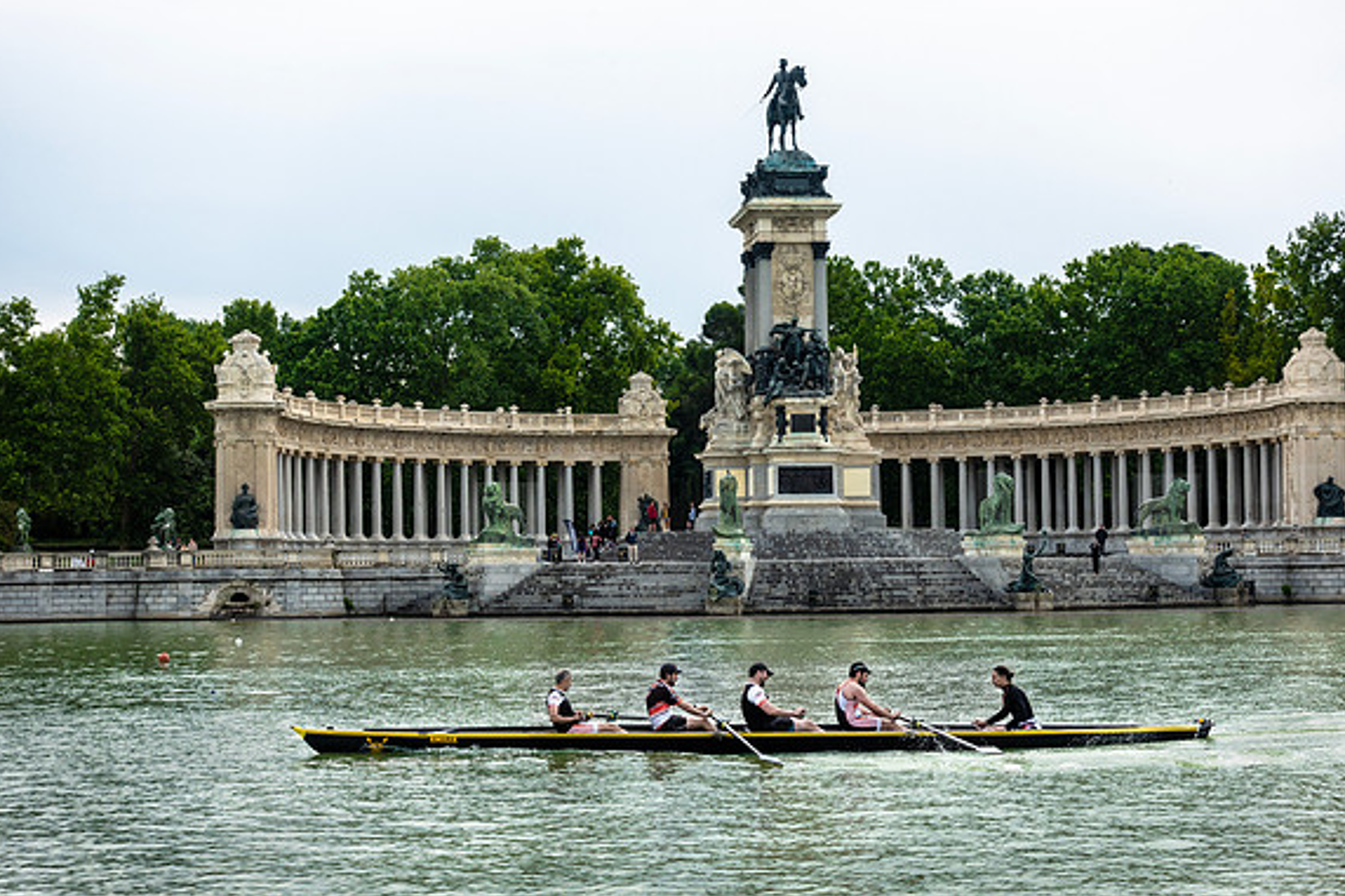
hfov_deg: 28.5
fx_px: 2652
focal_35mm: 71
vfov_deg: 19.2
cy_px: 443
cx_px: 665
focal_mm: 25.7
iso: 125
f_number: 5.6
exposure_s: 1/400
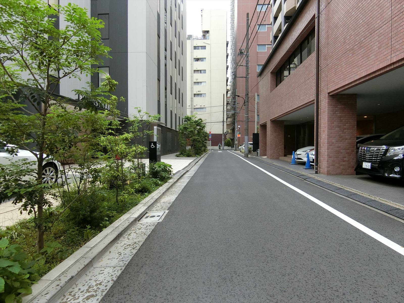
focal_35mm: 19
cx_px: 202
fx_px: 222
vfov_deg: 68.7
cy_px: 152
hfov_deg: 84.7
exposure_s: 1/125
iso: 160
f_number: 2.7
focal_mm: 4.06
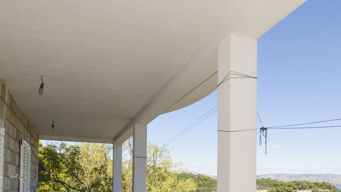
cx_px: 205
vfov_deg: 32.8
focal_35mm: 34
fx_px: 307
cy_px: 175
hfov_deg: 57.6
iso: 100
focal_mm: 10
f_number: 8
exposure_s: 1/200
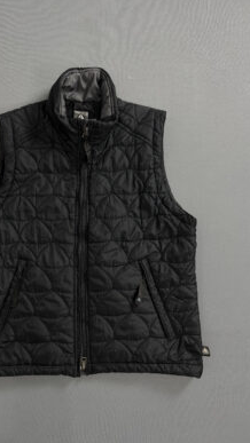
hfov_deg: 42.4
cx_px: 85
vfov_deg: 69.8
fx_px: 318
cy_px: 224
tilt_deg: -87.4
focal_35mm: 27
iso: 200
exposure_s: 1/60
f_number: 1.78
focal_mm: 6.76
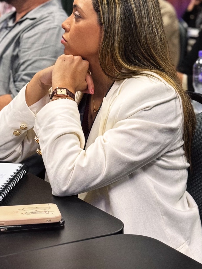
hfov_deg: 16.8
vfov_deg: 22.0
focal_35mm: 88
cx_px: 87
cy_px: 66
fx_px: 685
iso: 200
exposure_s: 1/40
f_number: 1.78
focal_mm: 6.76
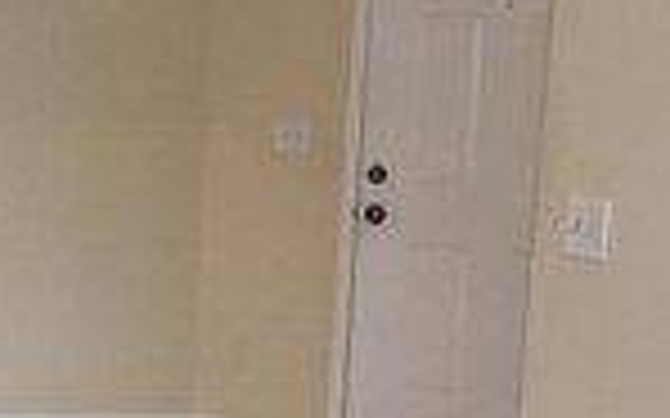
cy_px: 247
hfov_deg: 15.9
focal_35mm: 111
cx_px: -540
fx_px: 2026
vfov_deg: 11.8
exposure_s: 1/100
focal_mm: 10
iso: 1600
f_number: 8
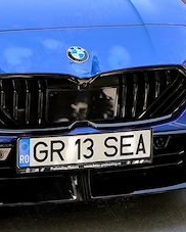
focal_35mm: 172
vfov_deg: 11.2
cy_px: 63
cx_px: 0
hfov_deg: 8.9
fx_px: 1182
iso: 50
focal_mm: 7.1
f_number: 1.9
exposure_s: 1/834
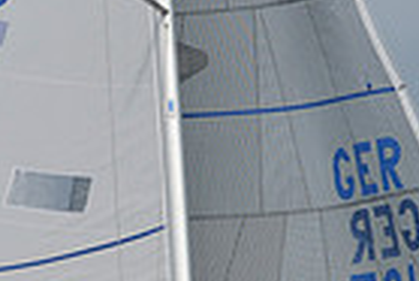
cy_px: 503
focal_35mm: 836
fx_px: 9740
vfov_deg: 1.6
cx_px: 166
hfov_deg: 2.5
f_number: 9
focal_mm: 200
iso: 400
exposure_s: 1/1600
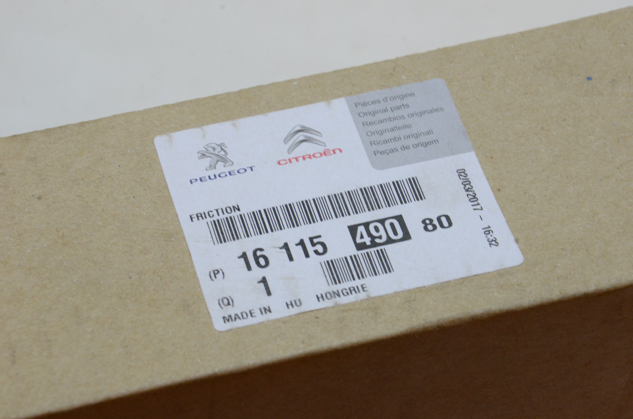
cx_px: 316
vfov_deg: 8.7
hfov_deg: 13.1
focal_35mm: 158
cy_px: 210
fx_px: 2764
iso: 1600
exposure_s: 1/50
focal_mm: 105
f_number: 18
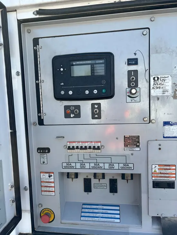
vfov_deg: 67.3
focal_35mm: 26
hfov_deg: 53.1
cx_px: 88
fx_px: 177
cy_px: 118
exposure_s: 1/1016
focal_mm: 5.96
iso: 50
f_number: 1.6
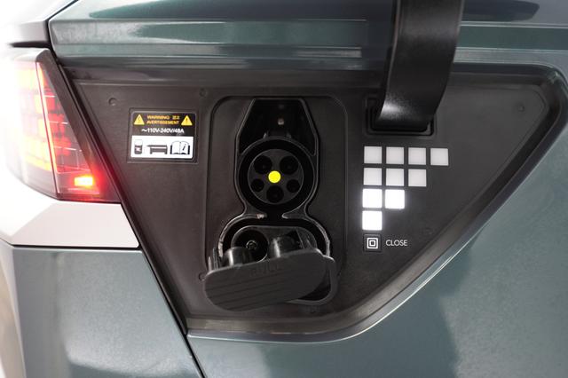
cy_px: 189
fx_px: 442
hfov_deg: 65.5
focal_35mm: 28
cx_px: 284
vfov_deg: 46.4
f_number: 2.8
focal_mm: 28
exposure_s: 1/60
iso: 2000
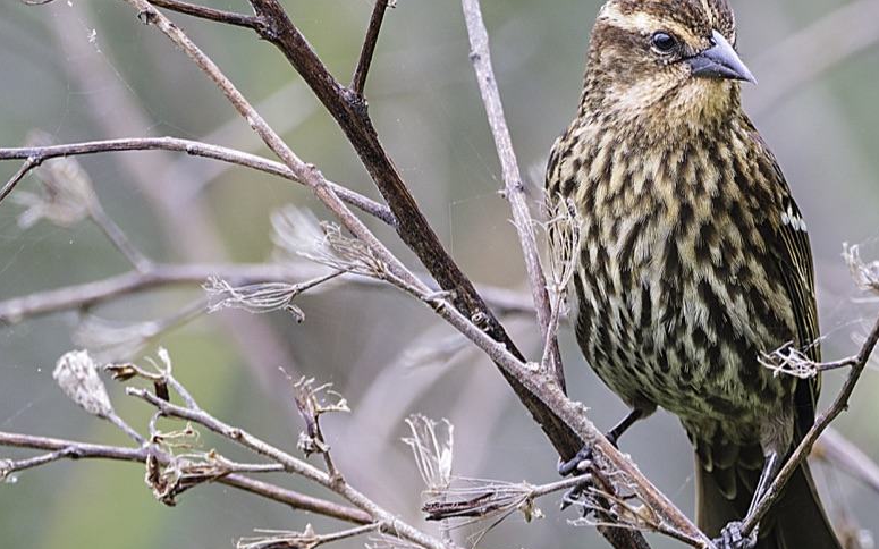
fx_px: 45338
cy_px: 422
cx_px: 741
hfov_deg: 1.1
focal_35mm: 1893
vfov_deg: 0.7
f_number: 8
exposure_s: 1/100
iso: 800
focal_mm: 600
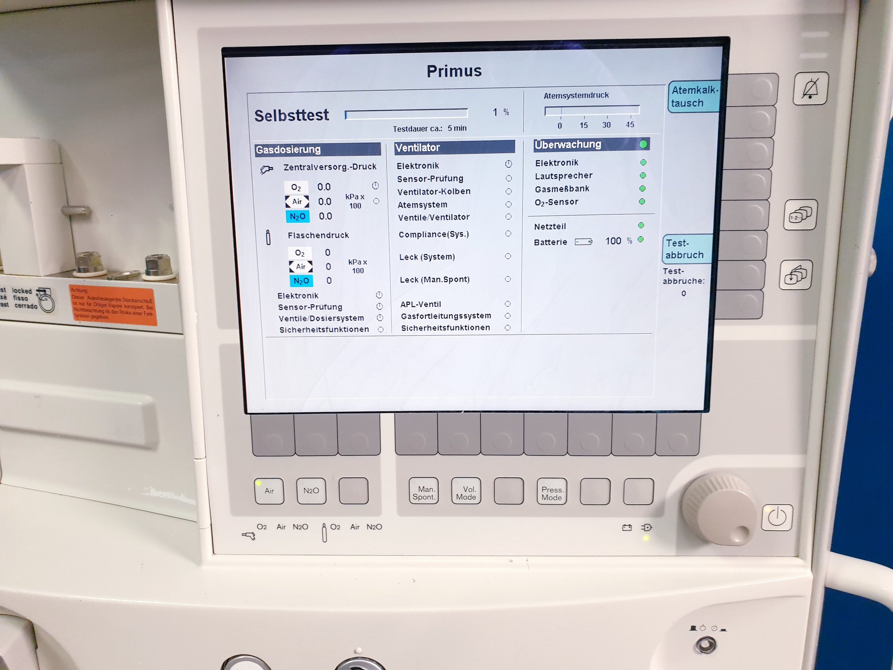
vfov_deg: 53.1
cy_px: 335
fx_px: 671
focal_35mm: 26
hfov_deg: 67.3
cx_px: 446
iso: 250
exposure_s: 1/50
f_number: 2.4
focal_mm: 4.3
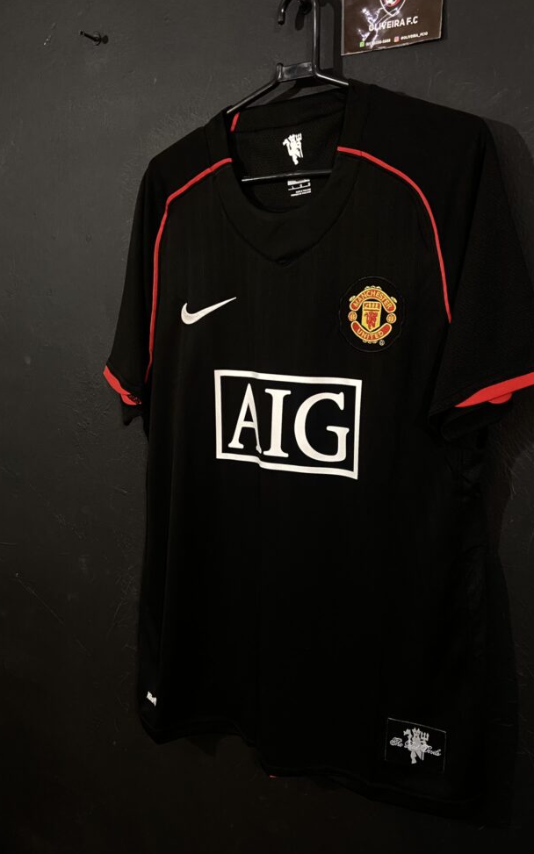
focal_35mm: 29
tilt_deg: -5.5
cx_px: 297
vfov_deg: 64.6
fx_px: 675
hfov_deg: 43.1
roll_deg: -0.5
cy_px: 416
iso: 500
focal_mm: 4.25
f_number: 1.8
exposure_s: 1/60
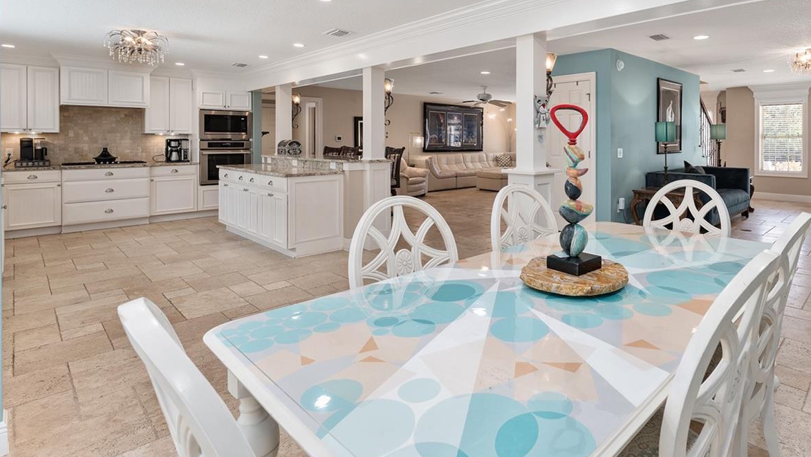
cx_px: 517
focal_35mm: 20
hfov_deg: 84.6
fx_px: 430
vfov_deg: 54.4
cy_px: 142
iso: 400
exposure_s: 1/10
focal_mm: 14
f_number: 7.1
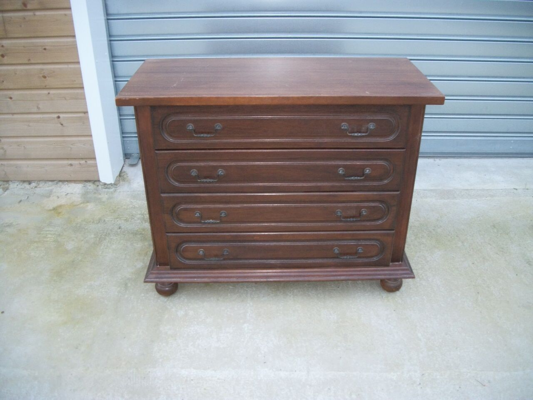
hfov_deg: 56.8
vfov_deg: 44.2
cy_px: 200
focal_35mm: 32
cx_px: 266
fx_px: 493
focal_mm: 5.7
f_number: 2.9
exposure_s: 1/30
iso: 160
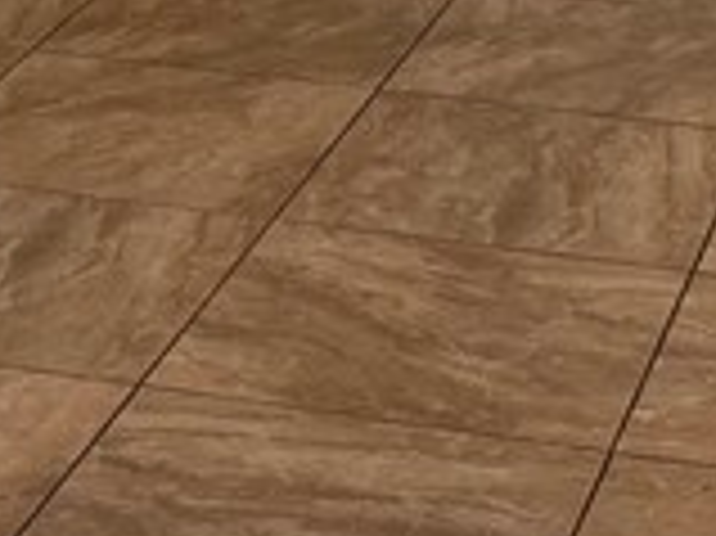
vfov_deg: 8.3
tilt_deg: -0.4
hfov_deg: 12.7
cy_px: -982
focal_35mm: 155
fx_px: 3204
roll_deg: -0.1
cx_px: 95
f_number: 1.78
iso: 200
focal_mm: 6.76
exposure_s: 1/60
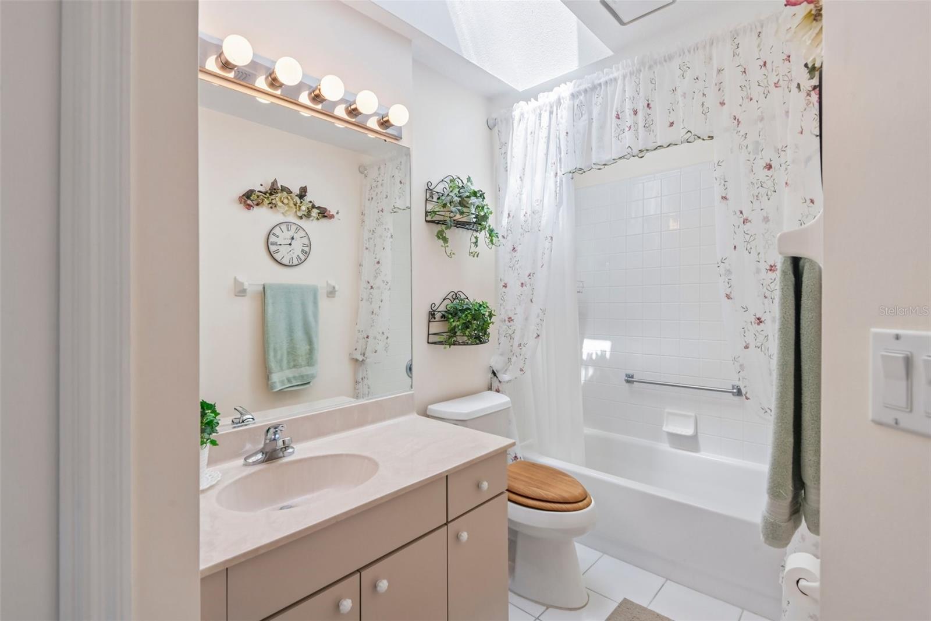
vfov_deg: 73.7
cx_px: 466
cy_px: 310
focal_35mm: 16
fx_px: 414
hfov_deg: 96.7
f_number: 8
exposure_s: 1/160
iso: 400
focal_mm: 16
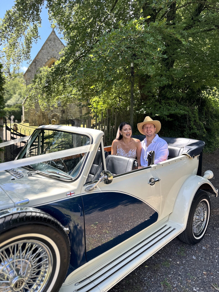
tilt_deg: -2.5
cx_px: 110
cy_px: 146
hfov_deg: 56.8
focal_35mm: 24
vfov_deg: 71.6
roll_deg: +0.1
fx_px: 202
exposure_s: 1/630
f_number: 1.78
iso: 80
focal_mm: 6.86
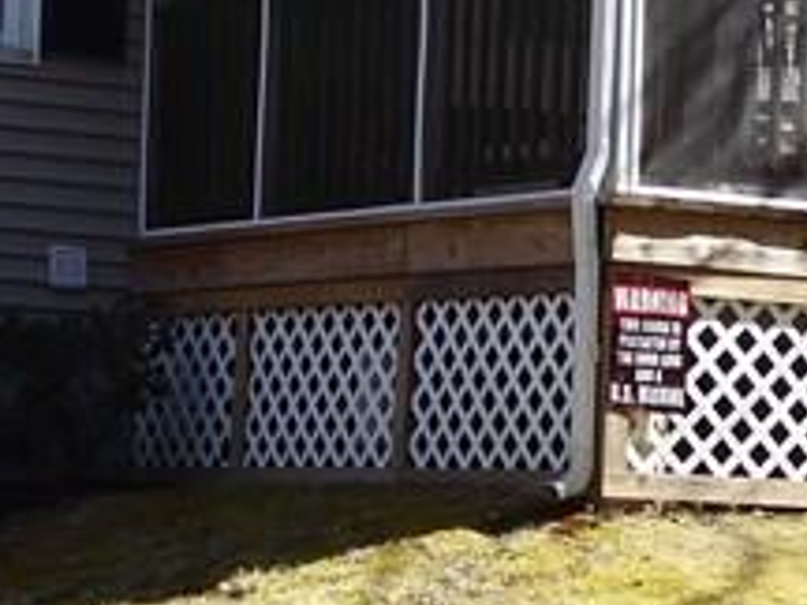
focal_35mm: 199
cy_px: 288
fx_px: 4639
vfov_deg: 7.5
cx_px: 265
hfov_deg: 9.9
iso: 80
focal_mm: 7.2
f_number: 3.8
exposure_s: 1/250
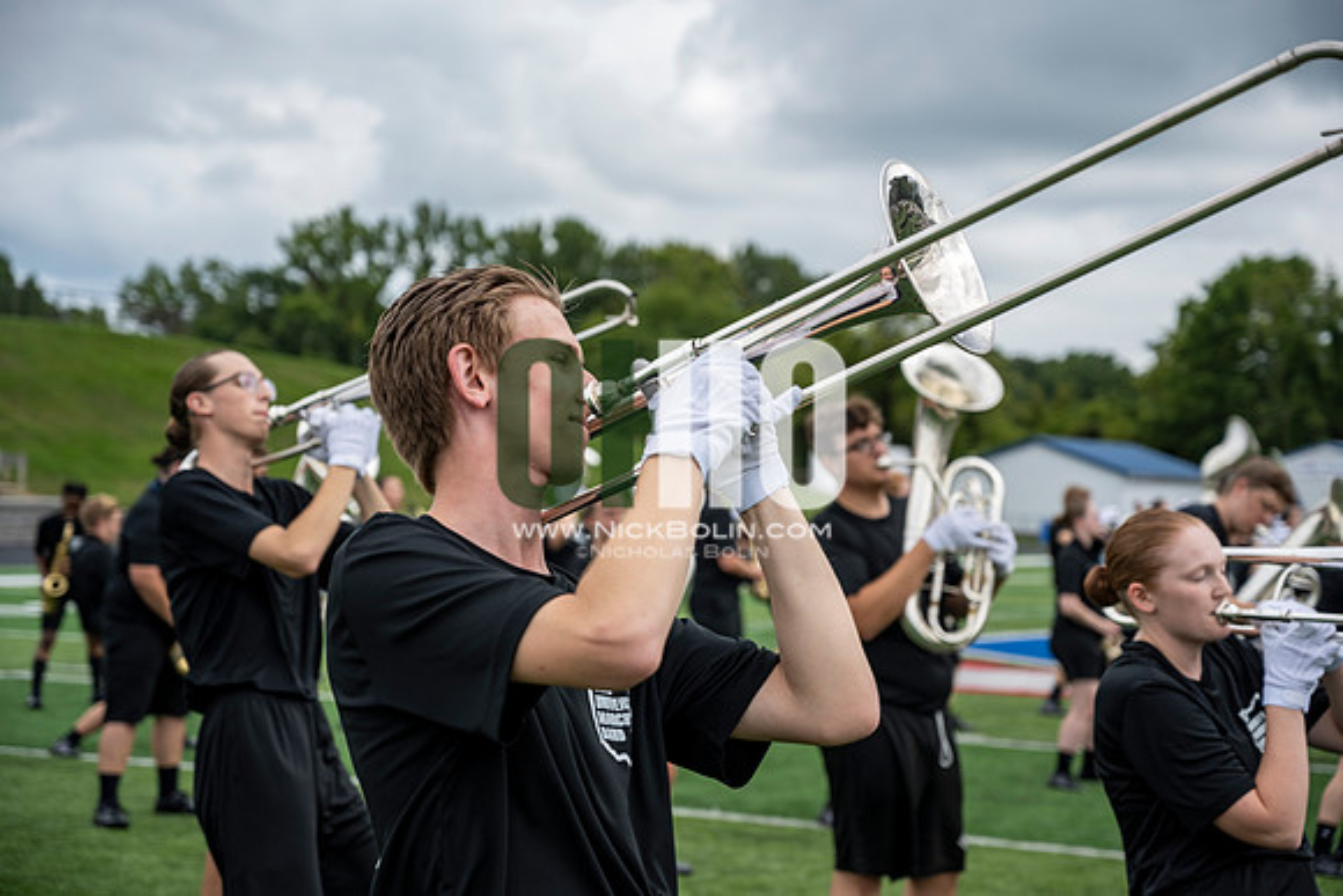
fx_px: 2612
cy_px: 448
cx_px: 672
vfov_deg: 19.5
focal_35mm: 70
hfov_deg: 28.8
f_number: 4
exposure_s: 1/800
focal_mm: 70
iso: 160
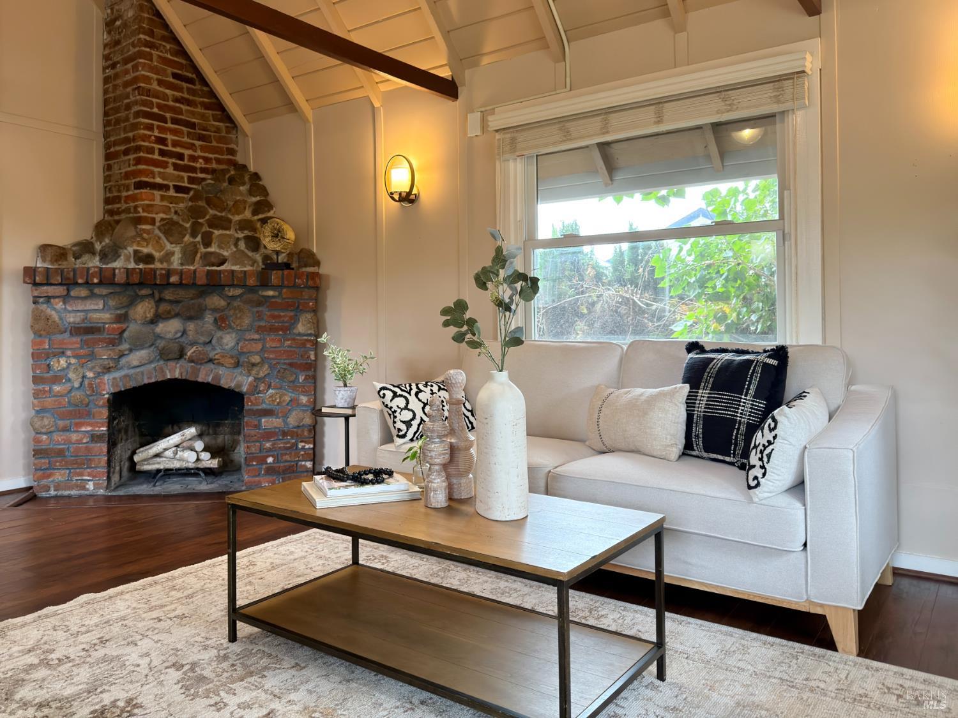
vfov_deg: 56.8
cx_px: 479
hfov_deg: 71.6
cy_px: 359
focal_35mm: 24
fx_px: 664
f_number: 1.78
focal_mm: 6.76
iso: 320
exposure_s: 1/120
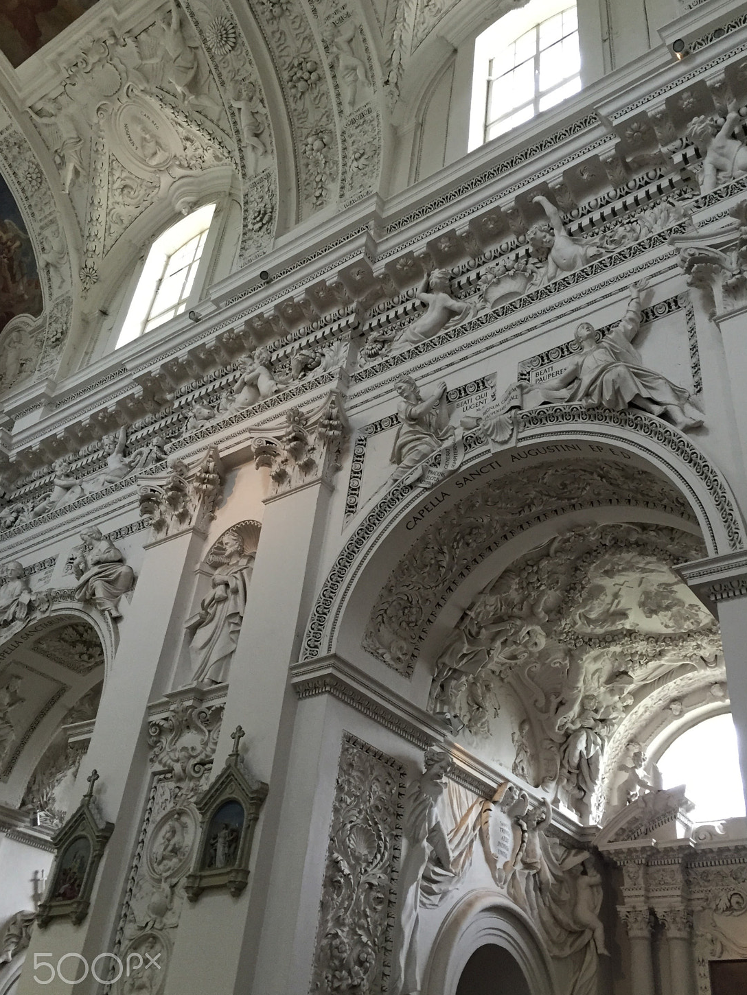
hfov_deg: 44.1
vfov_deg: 56.8
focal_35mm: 32
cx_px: 402
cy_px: 510
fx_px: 920
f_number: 2.2
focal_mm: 4.15
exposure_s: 1/30
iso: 160
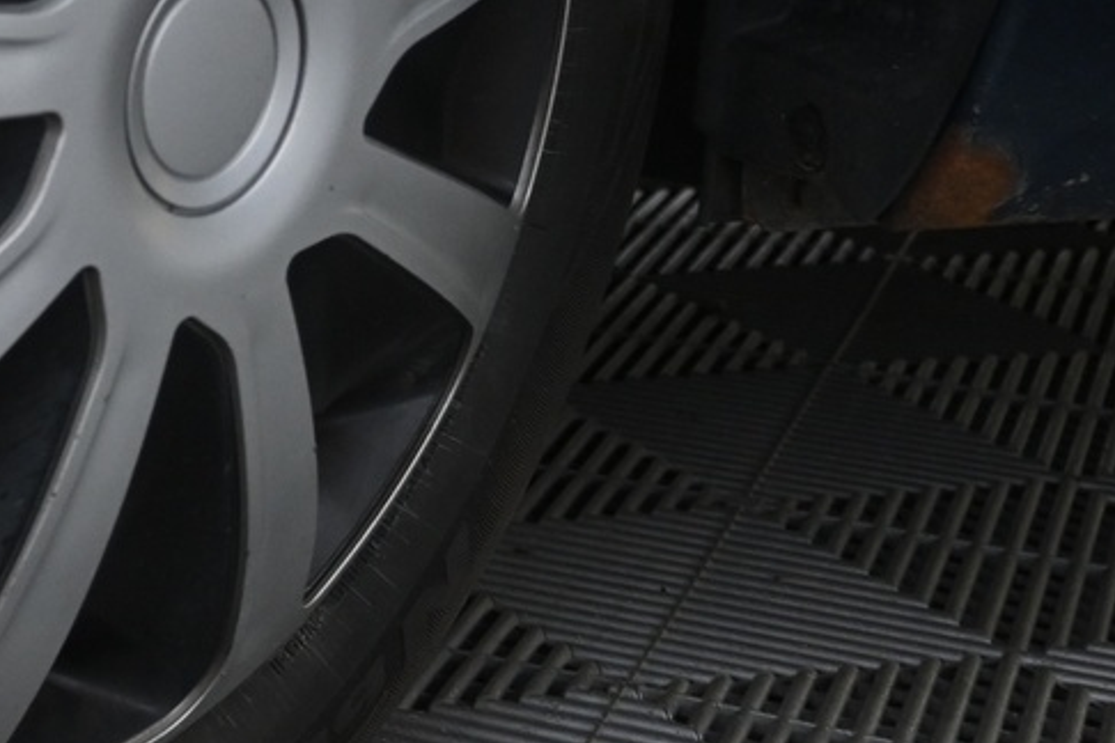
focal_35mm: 102
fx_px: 3174
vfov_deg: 13.2
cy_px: 62
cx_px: -307
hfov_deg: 18.6
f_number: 3.8
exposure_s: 1/30
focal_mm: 20.5
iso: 900
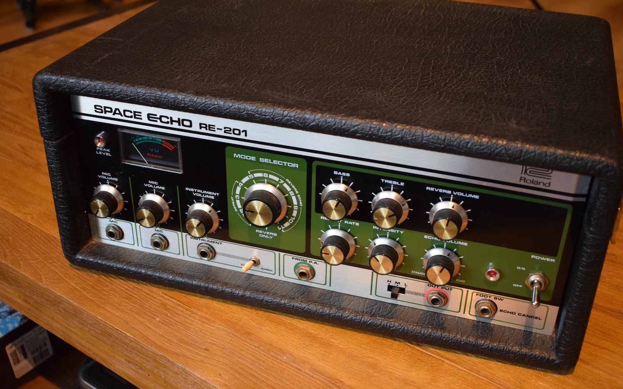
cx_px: 313
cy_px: 189
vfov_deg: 29.9
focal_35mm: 43
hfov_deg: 46.2
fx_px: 730
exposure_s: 1/60
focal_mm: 28
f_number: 4.2
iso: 2500
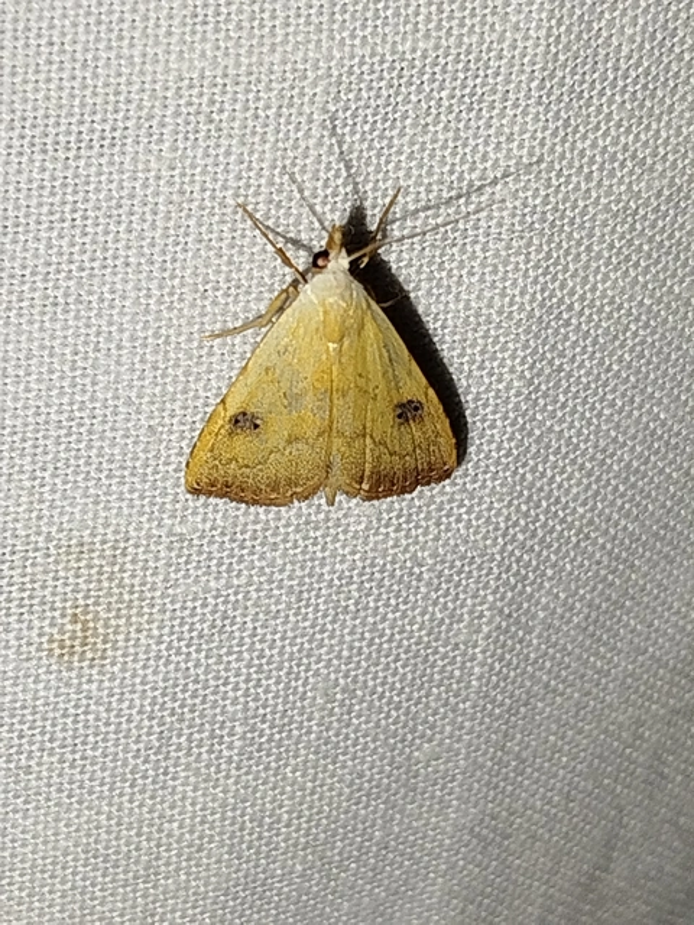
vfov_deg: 19.6
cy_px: 462
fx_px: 2673
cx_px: 347
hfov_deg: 14.8
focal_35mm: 100
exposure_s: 1/50
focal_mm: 5.31
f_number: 1.7
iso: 80
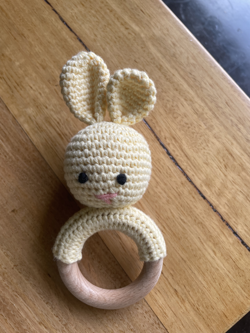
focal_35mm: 26
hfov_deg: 53.1
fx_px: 250
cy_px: 166
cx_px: 125
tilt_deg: -80.2
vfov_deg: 67.3
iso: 32
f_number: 1.6
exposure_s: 1/121
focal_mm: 4.2
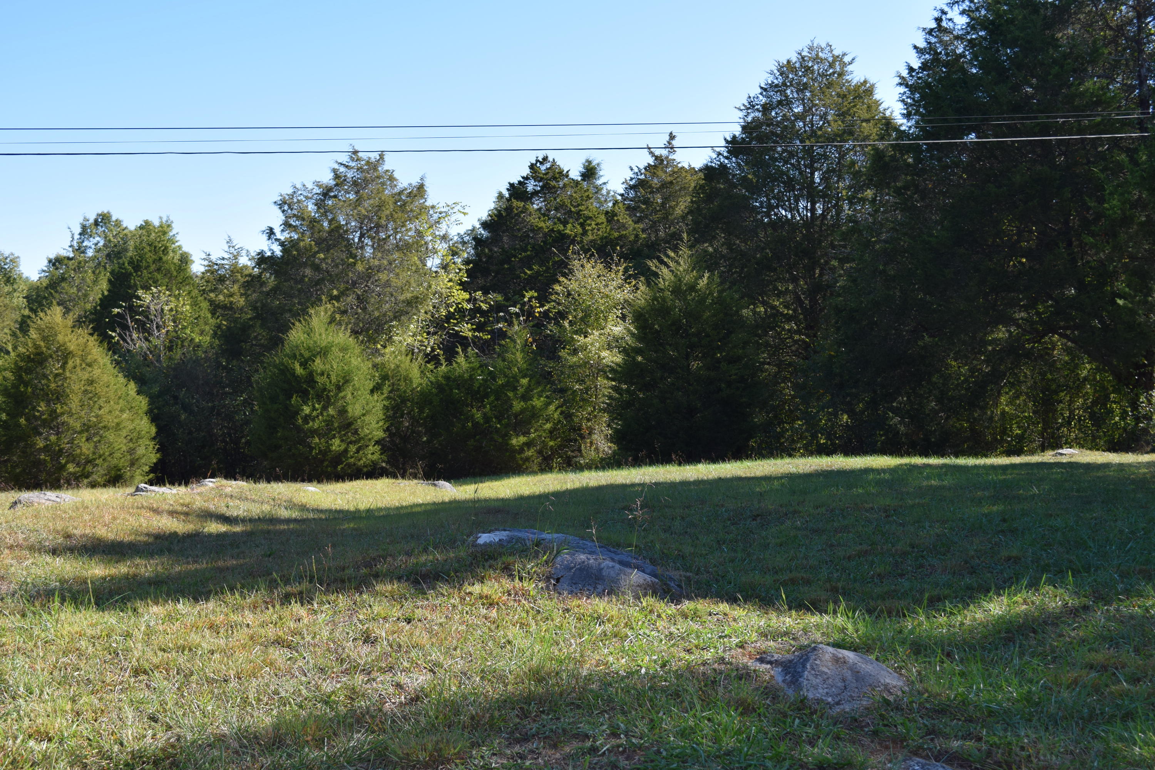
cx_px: 578
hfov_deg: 45.0
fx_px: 1396
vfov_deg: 30.8
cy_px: 385
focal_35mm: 44
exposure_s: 1/200
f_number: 7.1
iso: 100
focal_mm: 29
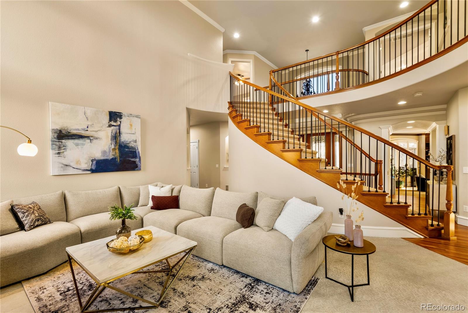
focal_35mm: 16
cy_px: 156
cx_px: 234
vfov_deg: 73.8
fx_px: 208
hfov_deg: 96.7
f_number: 8
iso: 250
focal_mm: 16
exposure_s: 1/1.67
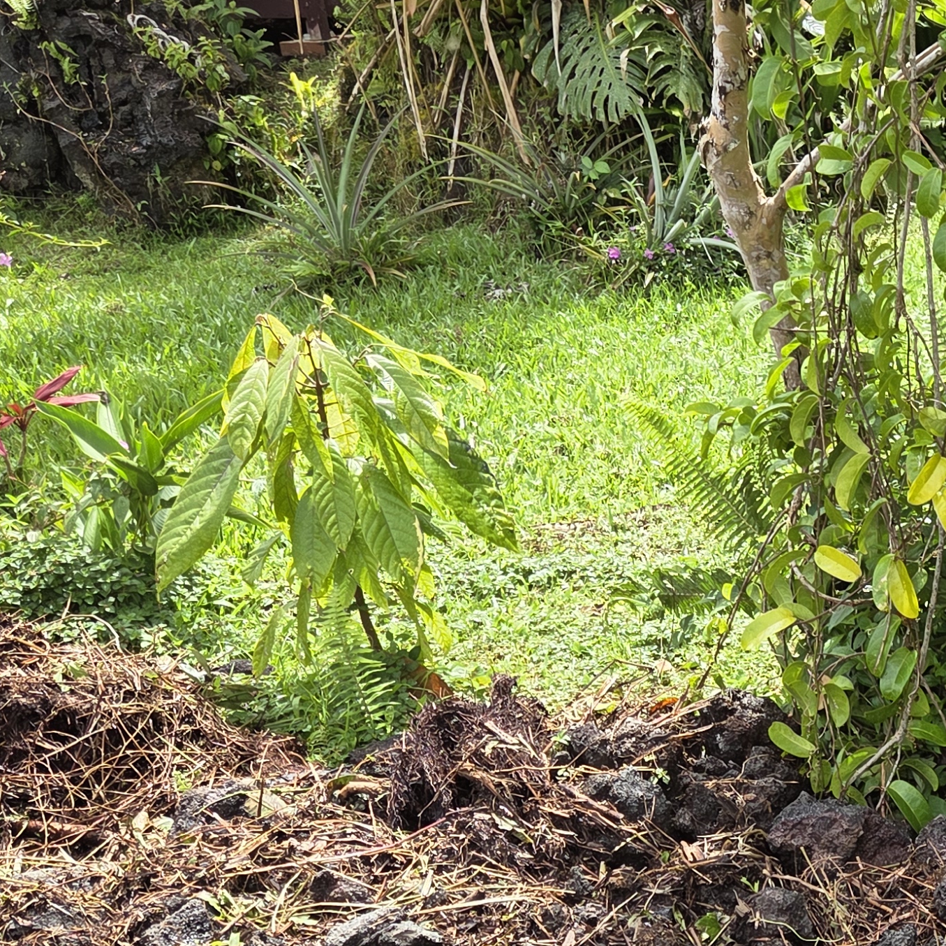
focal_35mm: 60
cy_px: 586
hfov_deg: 25.7
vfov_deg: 28.5
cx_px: 1125
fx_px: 1855
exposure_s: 1/1406
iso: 80
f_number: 1.8
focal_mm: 5.4
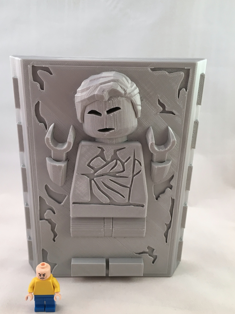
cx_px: 106
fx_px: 317
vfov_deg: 52.6
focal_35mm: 35
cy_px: 169
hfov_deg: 40.7
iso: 50
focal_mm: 4.15
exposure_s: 1/30
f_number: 2.2
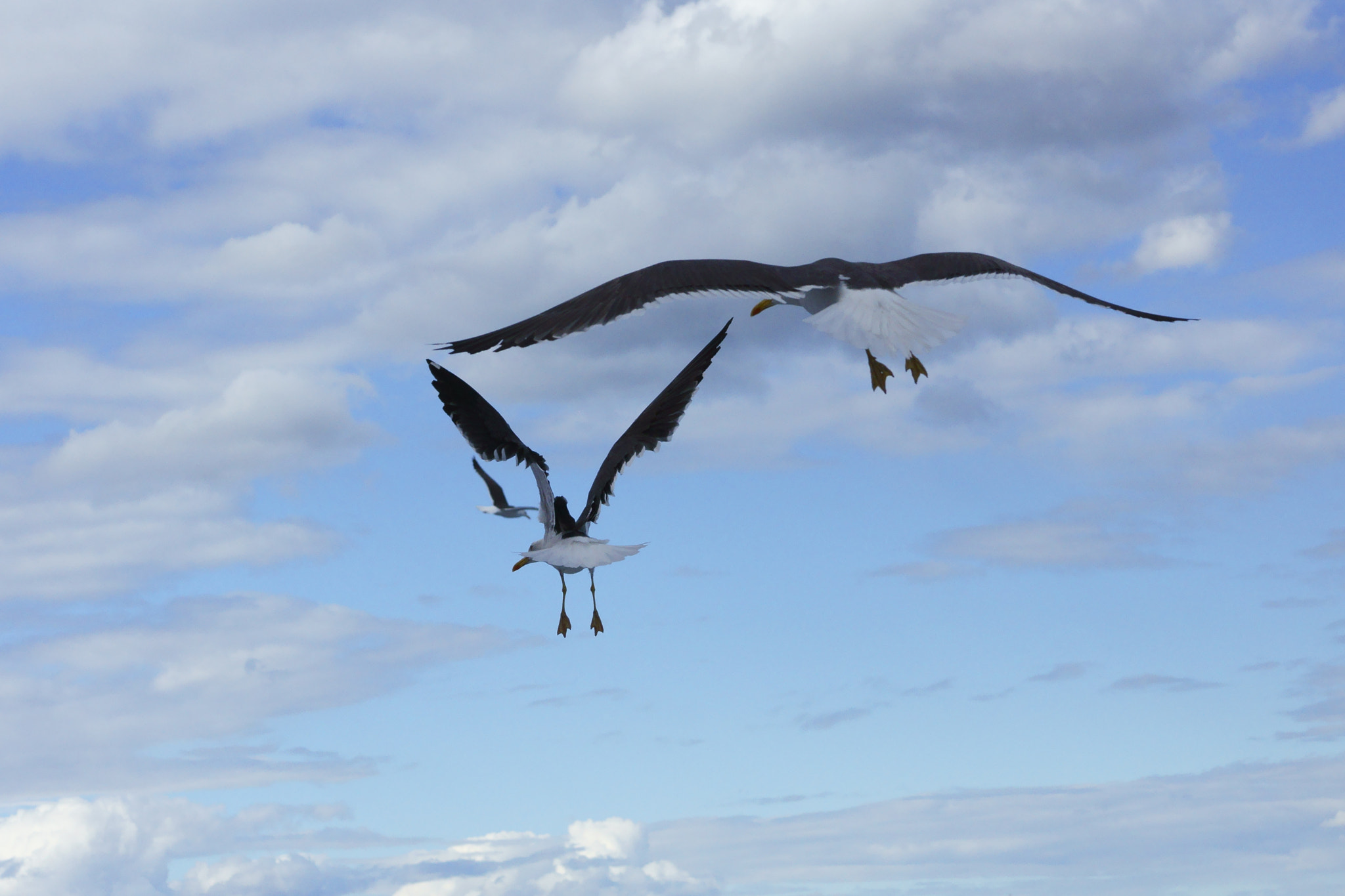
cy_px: 448
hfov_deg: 22.6
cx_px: 672
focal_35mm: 90
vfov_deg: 15.2
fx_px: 3362
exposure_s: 1/4000
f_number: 6.7
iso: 800
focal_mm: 60
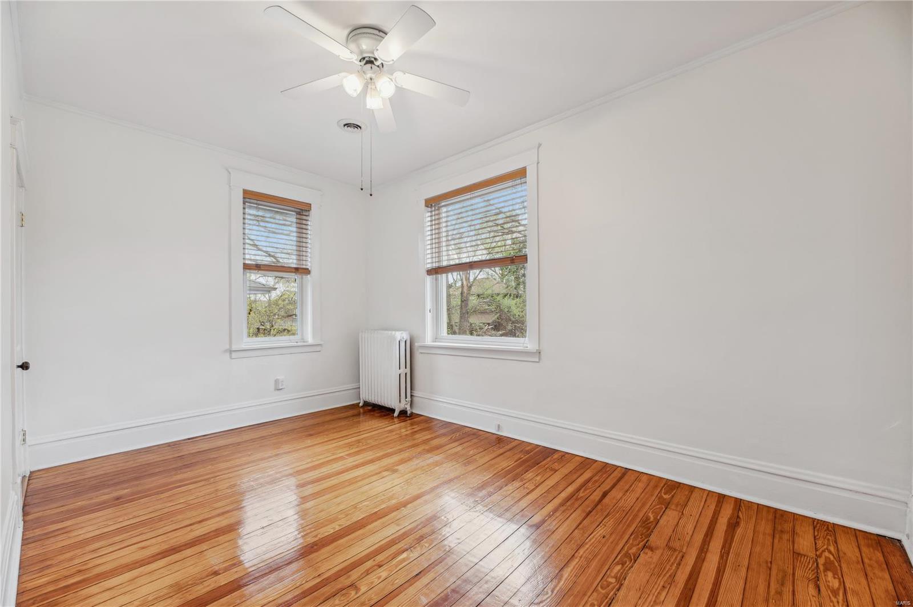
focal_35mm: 14
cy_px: 304
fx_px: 355
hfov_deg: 104.3
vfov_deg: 81.1
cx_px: 456
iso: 200
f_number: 8
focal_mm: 14
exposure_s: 1/6
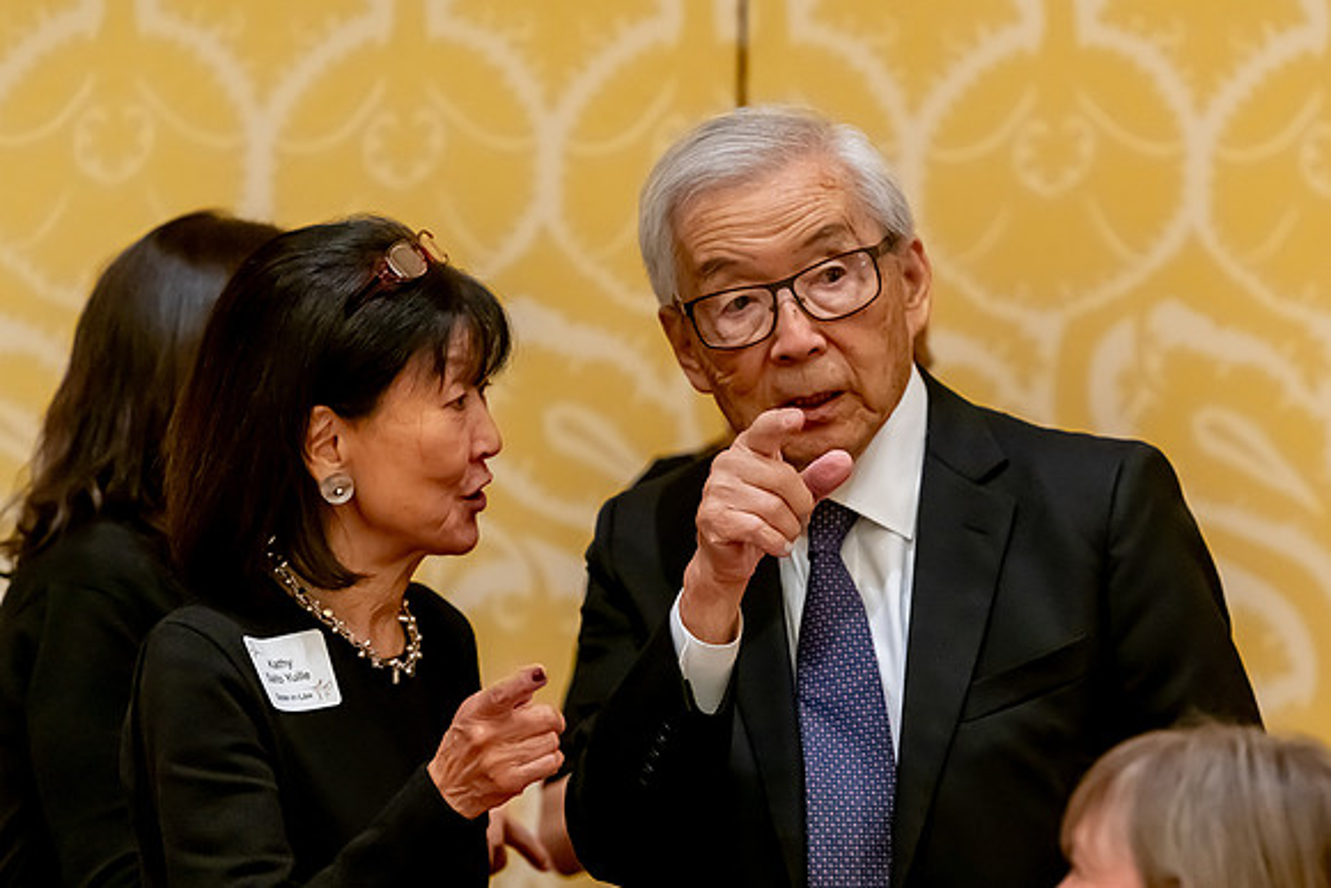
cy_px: 535
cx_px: 805
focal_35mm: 217
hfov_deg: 9.5
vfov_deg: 6.3
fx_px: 8008
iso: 5000
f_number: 2.8
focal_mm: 150
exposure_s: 1/200
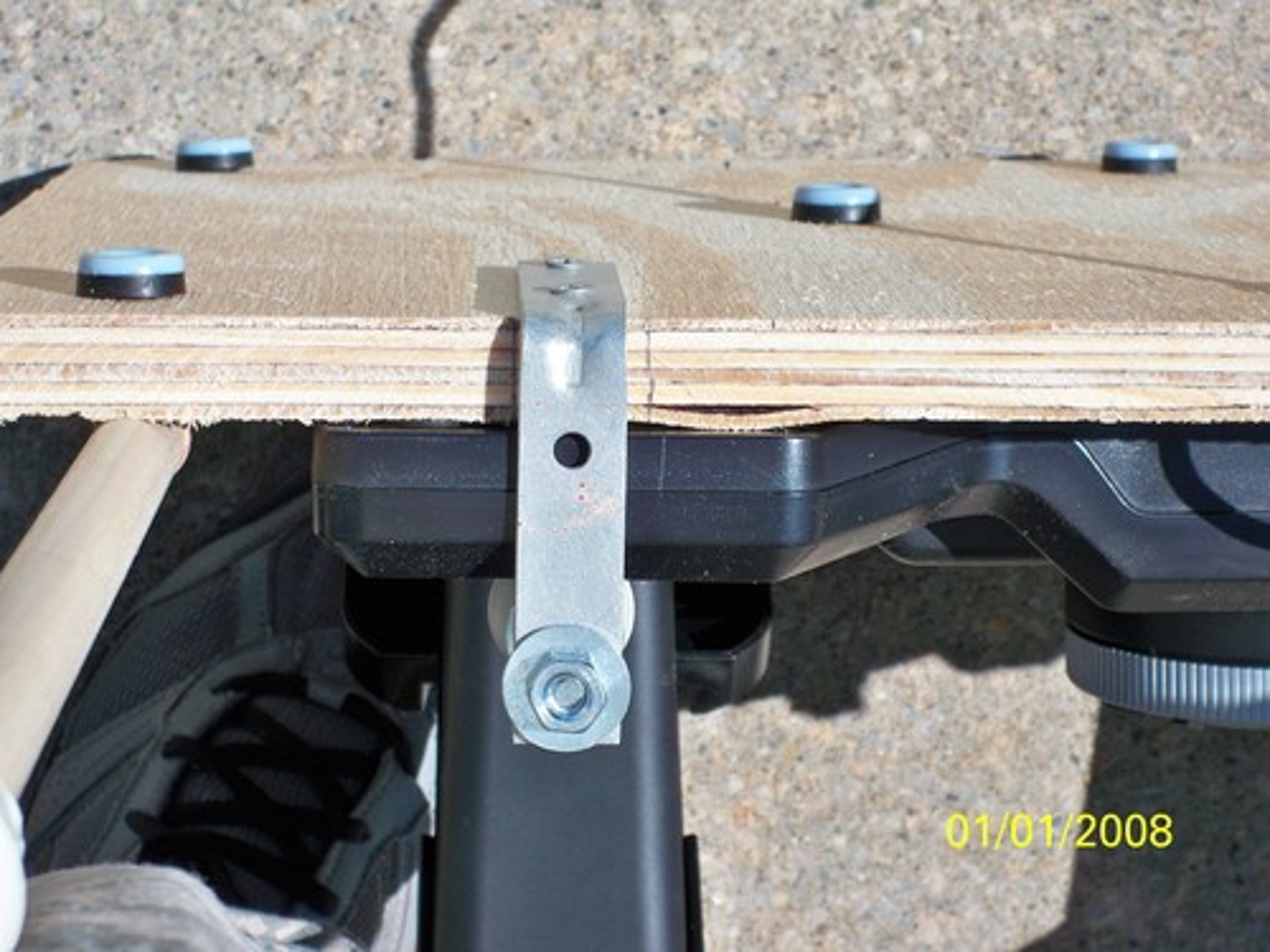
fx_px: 3852
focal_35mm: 105
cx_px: 635
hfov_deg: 18.7
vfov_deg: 14.1
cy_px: 476
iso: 64
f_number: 5.7
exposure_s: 1/500
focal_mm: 18.8
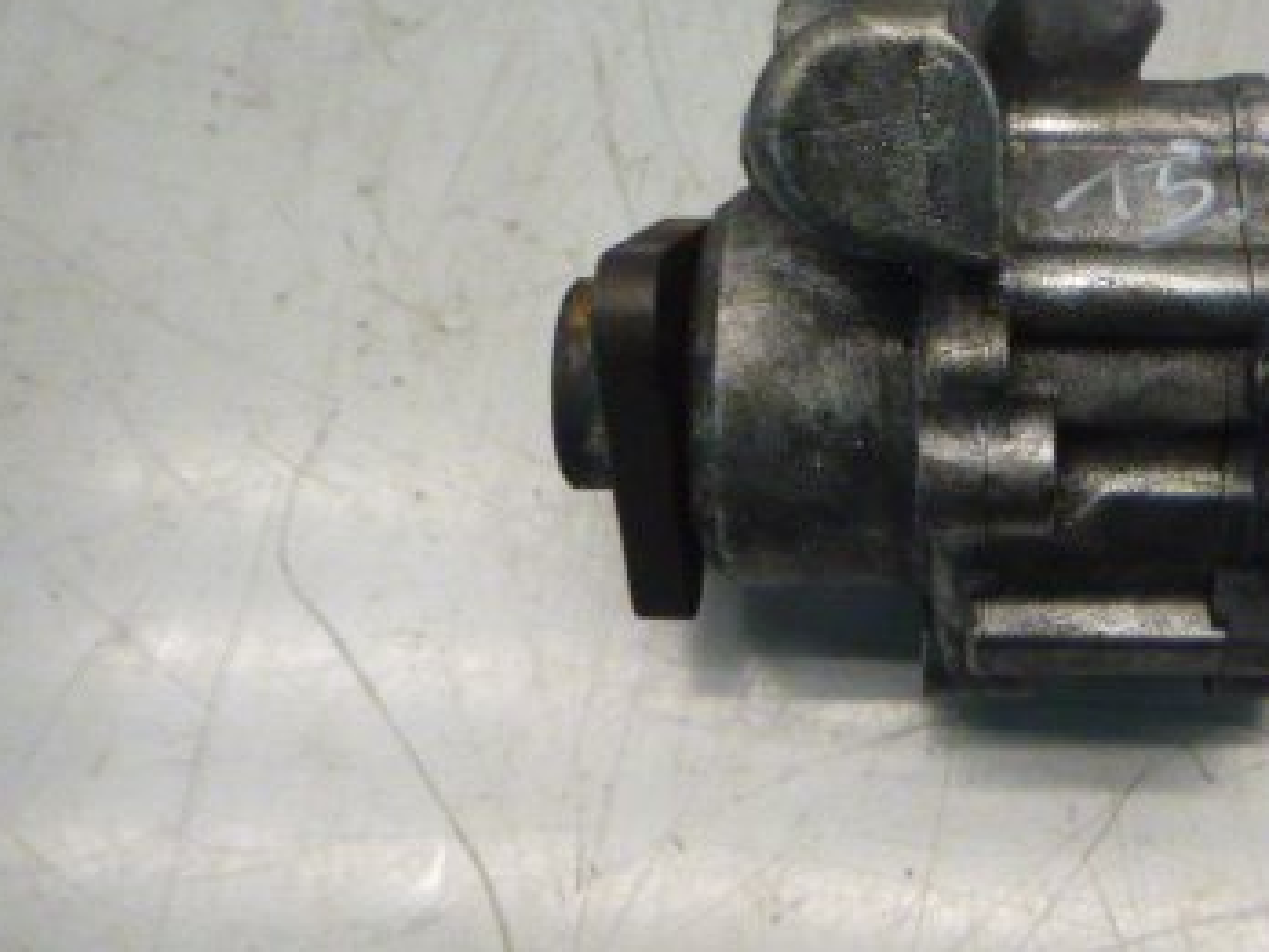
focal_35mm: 46
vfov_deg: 31.1
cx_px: 970
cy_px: 259
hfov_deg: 40.0
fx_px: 1686
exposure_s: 1/60
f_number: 3.9
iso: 320
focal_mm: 4.5
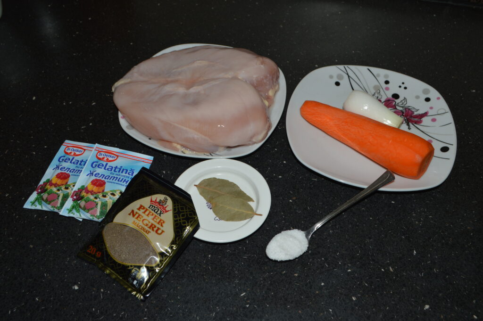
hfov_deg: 57.3
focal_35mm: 33
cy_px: 160
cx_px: 242
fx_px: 442
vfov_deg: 39.9
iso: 100
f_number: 8
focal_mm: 22
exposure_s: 1/60
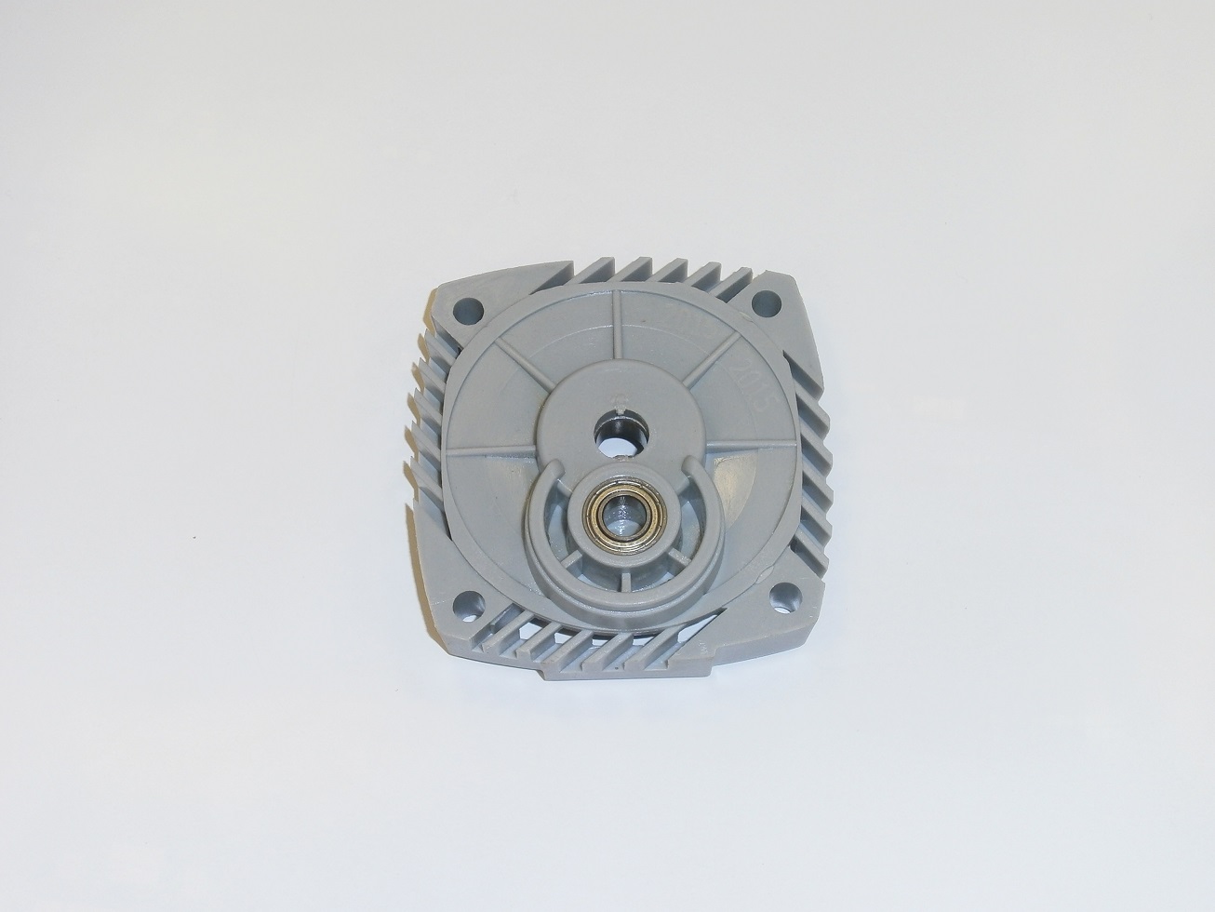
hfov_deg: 36.2
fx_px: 1861
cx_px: 608
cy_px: 456
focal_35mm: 53
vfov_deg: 27.5
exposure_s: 1/50
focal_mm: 9.4
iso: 125
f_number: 4.1
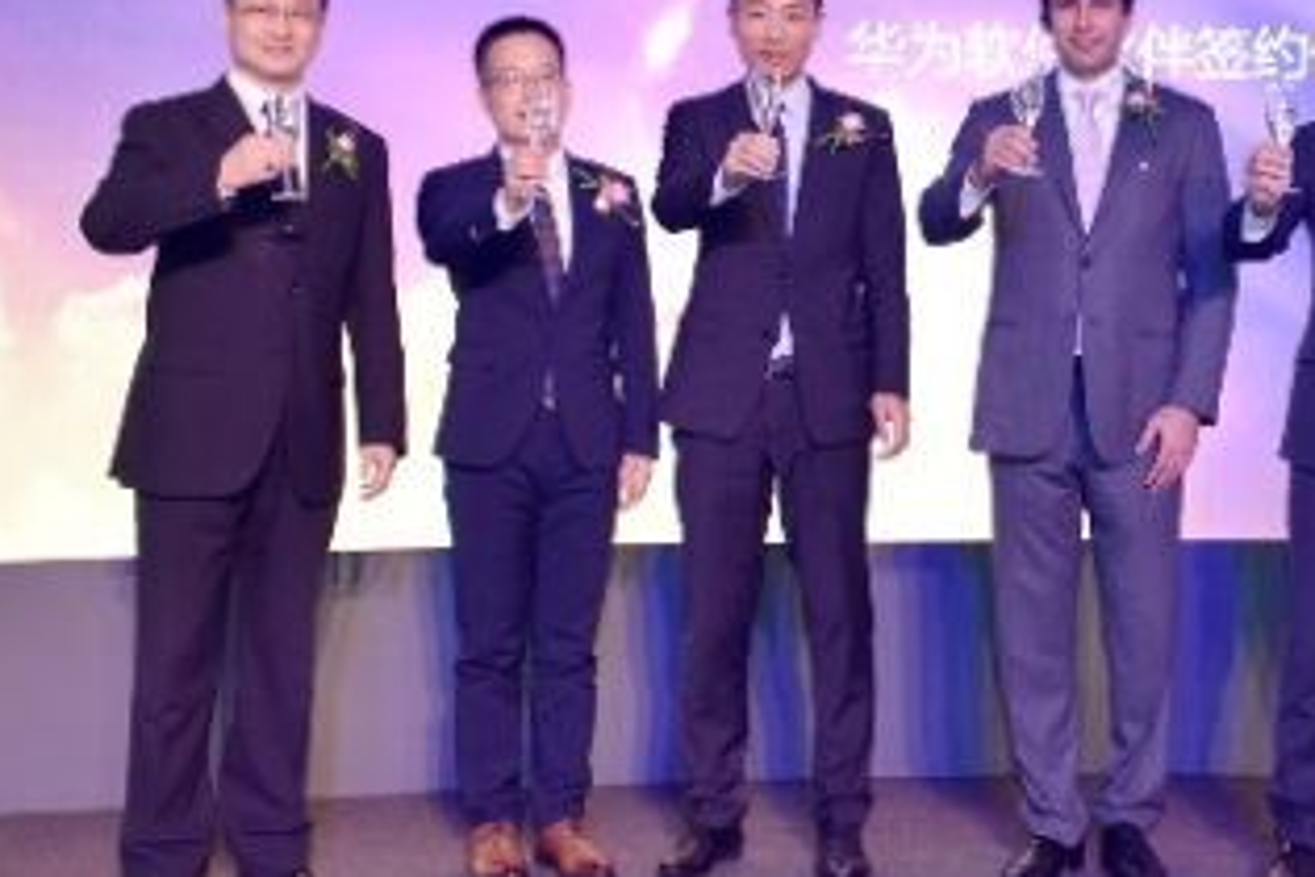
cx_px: 1211
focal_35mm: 61
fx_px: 2228
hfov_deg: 31.2
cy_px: 188
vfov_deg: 22.0
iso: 1250
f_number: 4.5
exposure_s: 1/160
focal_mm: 32
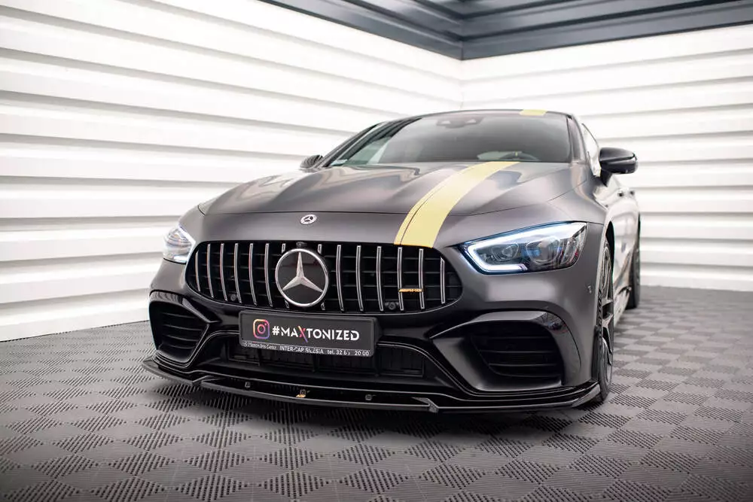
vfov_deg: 36.9
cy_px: 246
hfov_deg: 53.1
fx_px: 753
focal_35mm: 36
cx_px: 372
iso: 1000
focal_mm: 35
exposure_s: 1/100
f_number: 2.5
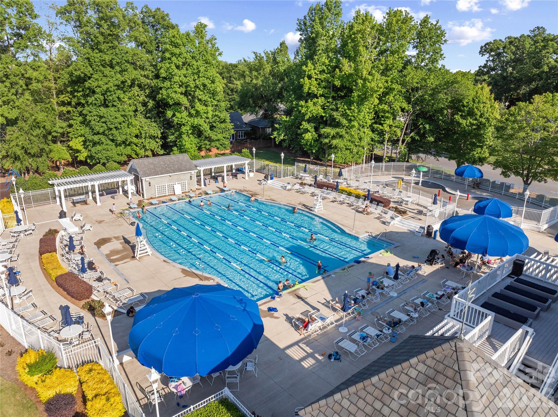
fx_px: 387
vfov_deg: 56.8
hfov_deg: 71.6
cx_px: 279
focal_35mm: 24
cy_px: 208
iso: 200
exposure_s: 1/100
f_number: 2.8
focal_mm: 12.29
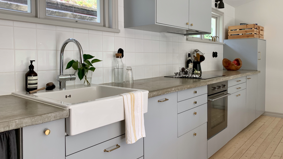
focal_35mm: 29
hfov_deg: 66.1
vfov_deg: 40.1
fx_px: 218
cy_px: 68
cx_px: 141
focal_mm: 4.25
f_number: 1.8
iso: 25
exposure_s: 1/122
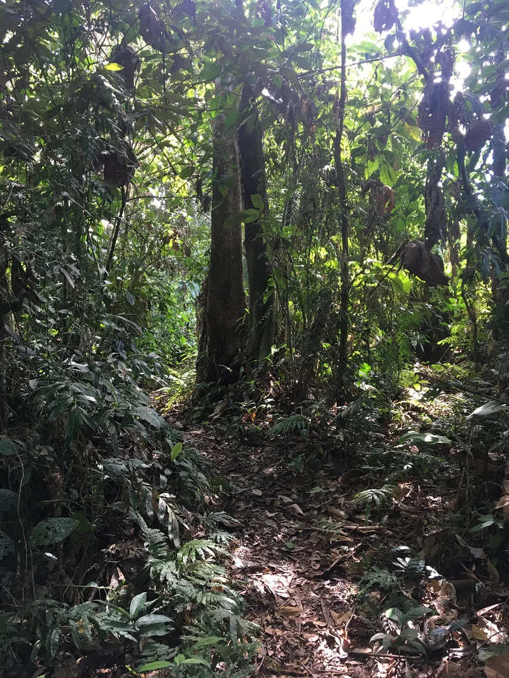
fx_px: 569
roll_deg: -0.2
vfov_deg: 61.7
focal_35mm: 29
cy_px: 339
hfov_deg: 48.2
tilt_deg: -3.5
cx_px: 254
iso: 40
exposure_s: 1/30
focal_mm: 4.15
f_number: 2.2
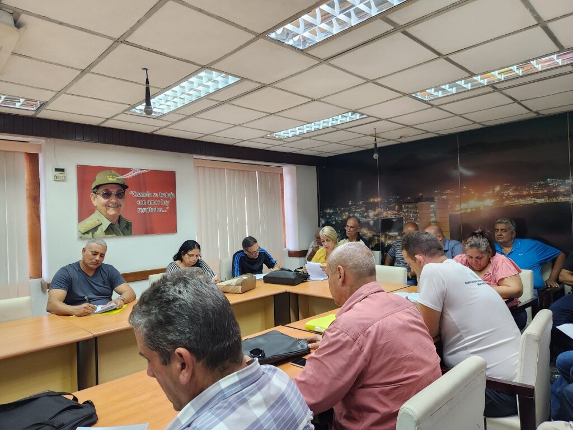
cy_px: 215
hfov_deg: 73.9
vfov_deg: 58.9
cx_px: 286
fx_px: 381
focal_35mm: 23
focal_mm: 5.4
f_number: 1.8
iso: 400
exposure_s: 1/120
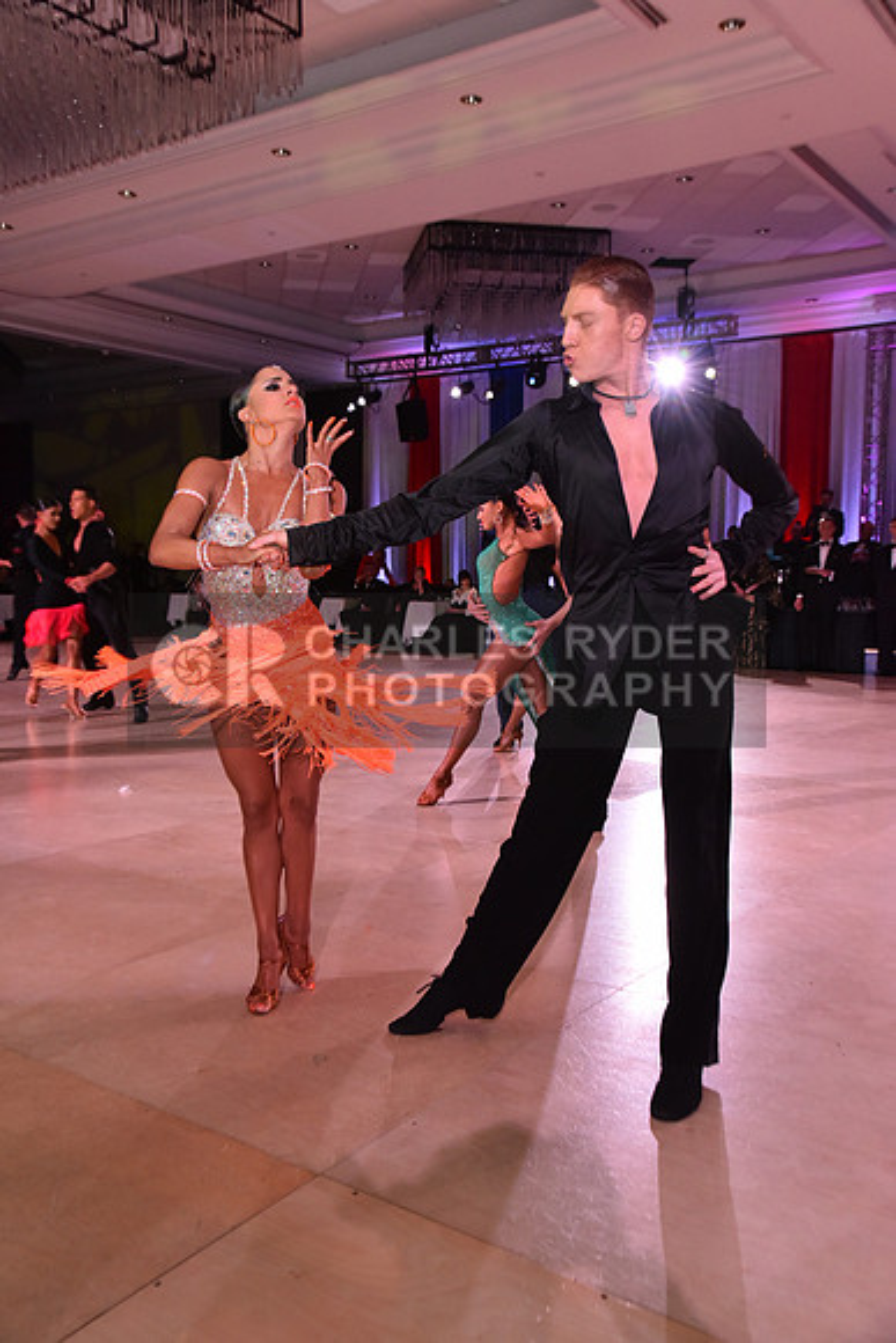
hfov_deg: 35.1
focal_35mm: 38
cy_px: 672
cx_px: 448
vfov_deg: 50.7
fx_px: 1418
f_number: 6.3
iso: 2500
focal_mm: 38
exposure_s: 1/320
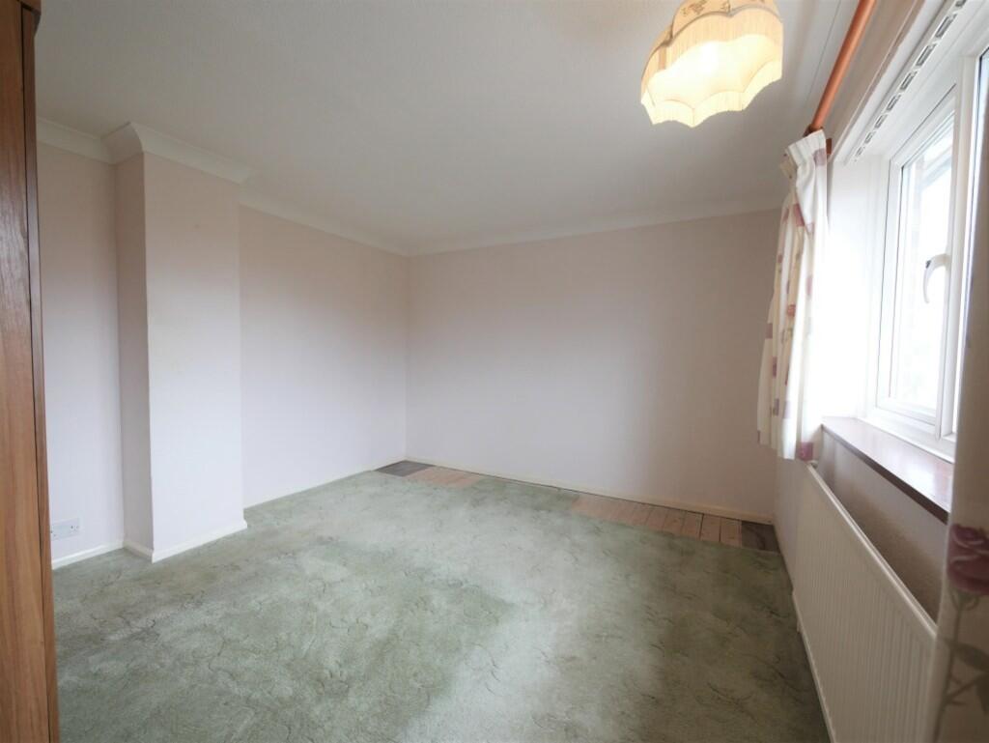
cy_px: 372
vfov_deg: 85.7
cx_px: 494
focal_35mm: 14
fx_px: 400
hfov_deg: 102.0
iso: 320
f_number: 4
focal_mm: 7
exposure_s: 1/60
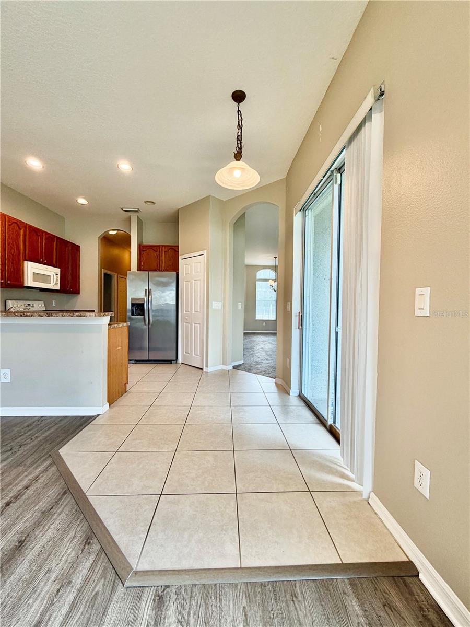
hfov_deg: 85.7
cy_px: 314
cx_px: 235
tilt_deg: -1.3
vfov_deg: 102.1
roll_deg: -1.3
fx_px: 253
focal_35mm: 14
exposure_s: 1/120
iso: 160
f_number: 2.2
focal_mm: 2.22
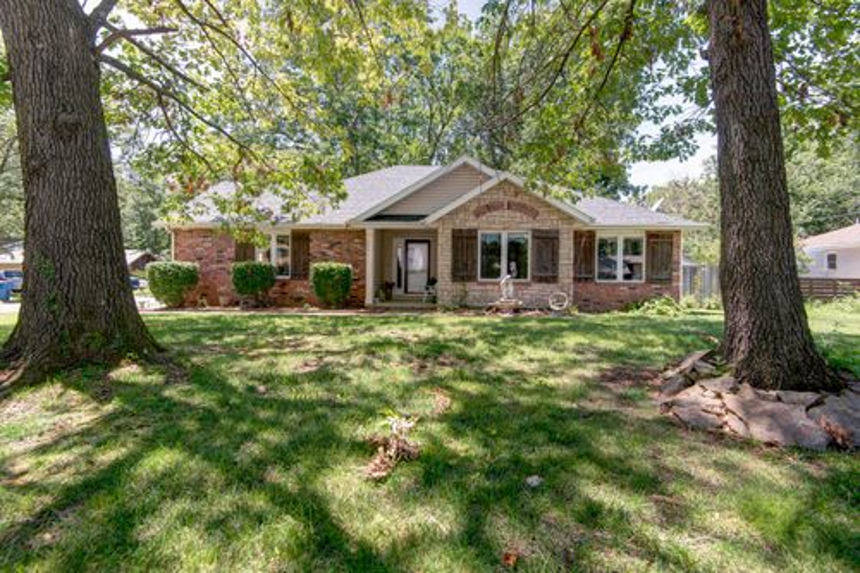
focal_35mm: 16
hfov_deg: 96.8
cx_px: 430
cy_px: 286
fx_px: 382
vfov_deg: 73.7
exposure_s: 1/45
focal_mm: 16
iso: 100
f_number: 6.7
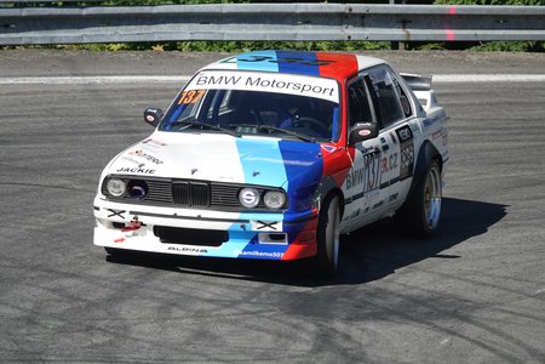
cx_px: 272
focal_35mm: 330
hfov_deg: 6.2
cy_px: 182
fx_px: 4995
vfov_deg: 4.2
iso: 100
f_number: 4
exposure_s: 1/800
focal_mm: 120.91
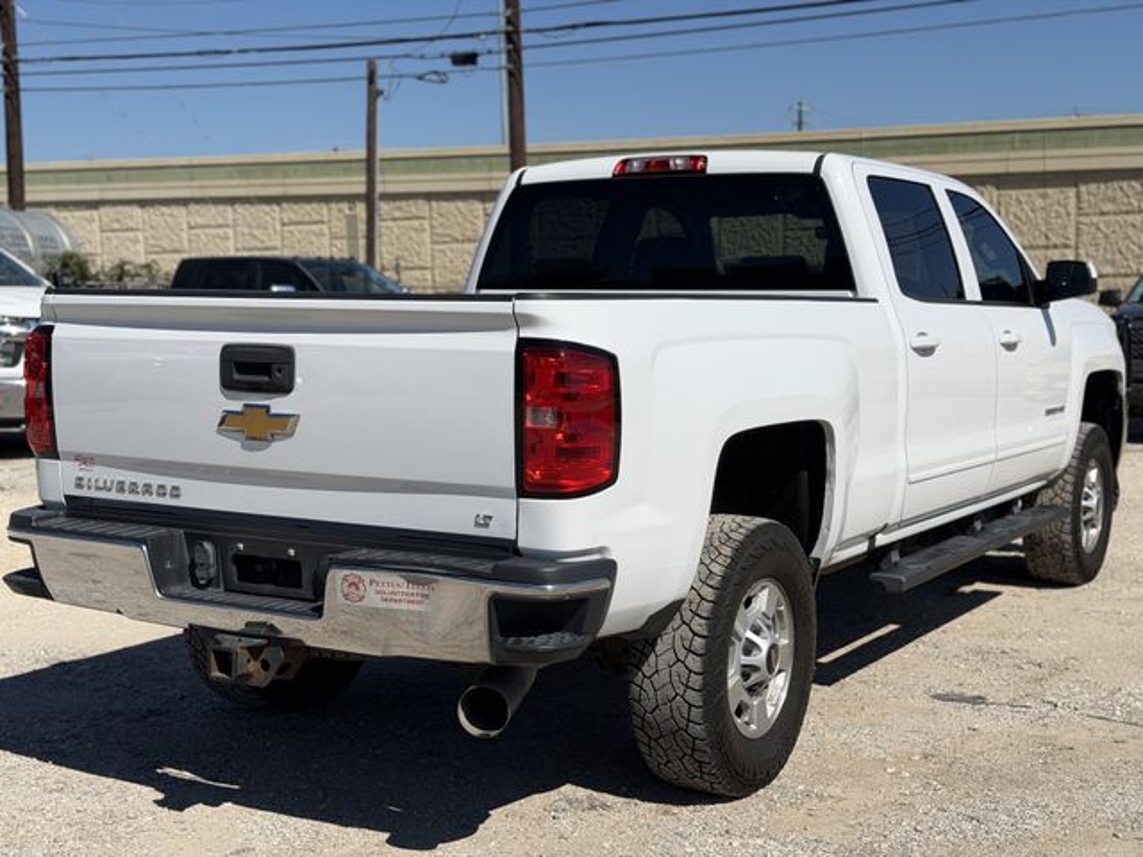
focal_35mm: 48
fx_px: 1585
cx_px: 572
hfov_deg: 39.7
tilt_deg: -4.6
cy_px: 428
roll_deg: +2.1
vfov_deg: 30.3
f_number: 1.78
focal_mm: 6.76
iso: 64
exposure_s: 1/11364
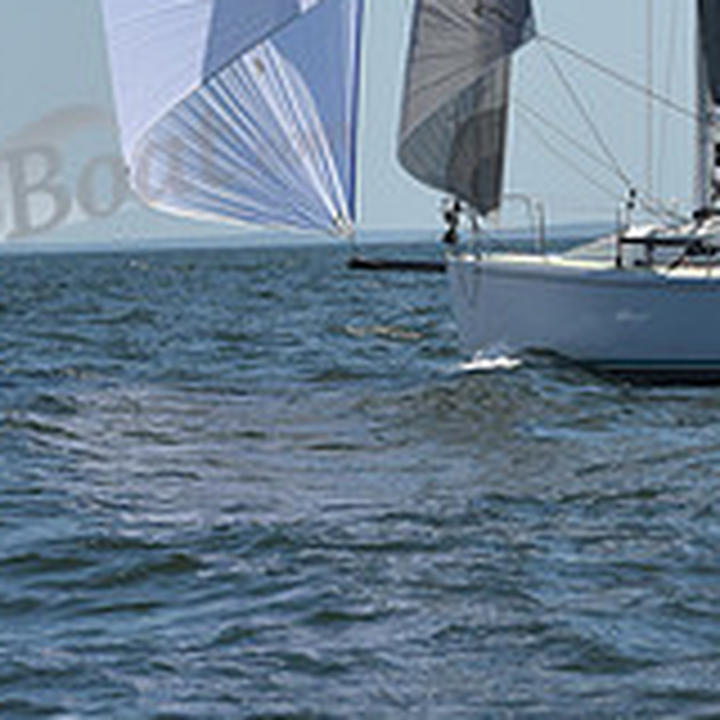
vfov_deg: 6.2
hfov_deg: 6.3
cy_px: -554
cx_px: 587
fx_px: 6542
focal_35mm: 278
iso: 250
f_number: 9
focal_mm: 90
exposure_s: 1/1250
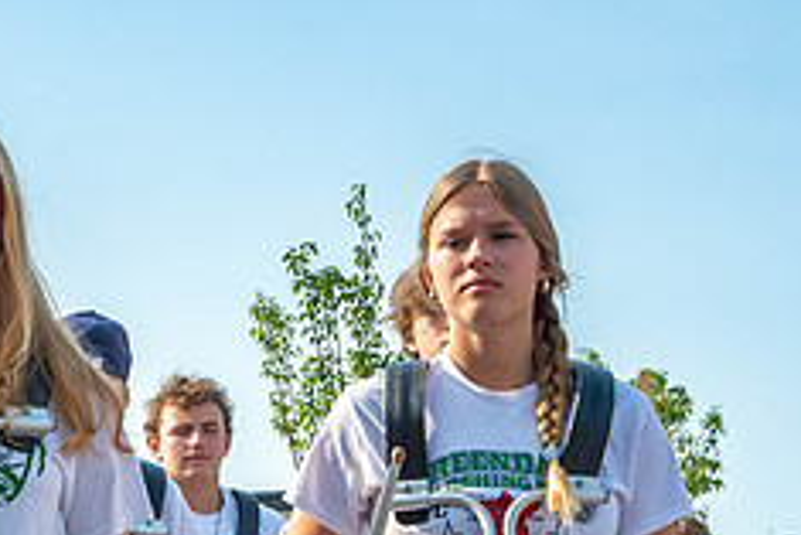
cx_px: -24
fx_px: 2471
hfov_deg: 17.9
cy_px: 463
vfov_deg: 12.3
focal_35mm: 111
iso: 1250
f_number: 16
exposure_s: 1/2000
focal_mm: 38
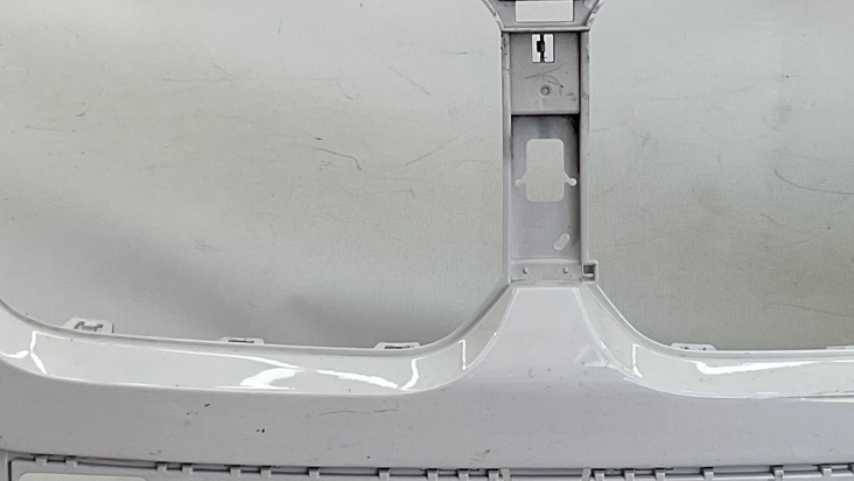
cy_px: 256
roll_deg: -1.5
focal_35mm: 87
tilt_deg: -6.1
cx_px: 548
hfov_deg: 24.4
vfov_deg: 13.9
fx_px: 1970
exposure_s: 1/186
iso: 16
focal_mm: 3
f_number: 1.8
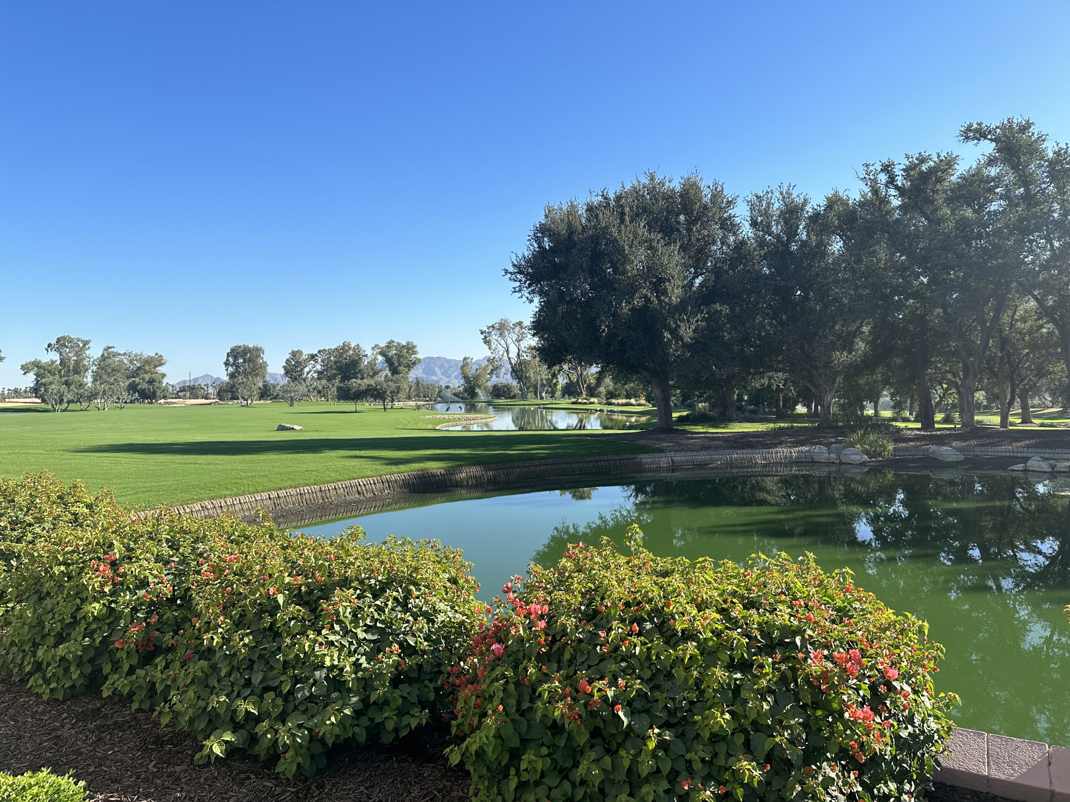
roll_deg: +1.5
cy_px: 401
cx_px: 535
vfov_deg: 56.8
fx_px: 742
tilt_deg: -2.8
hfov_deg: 71.6
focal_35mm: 24
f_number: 1.78
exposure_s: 1/3155
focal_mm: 6.86
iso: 80
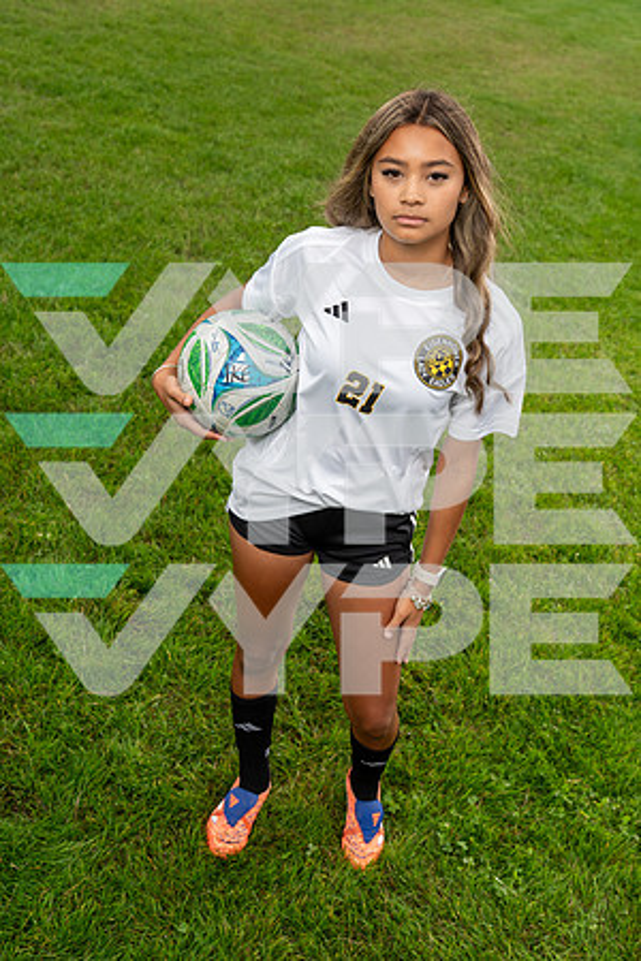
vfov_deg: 46.4
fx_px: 1122
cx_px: 320
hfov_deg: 31.9
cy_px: 480
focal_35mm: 42
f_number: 5.6
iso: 250
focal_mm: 42
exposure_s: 1/200
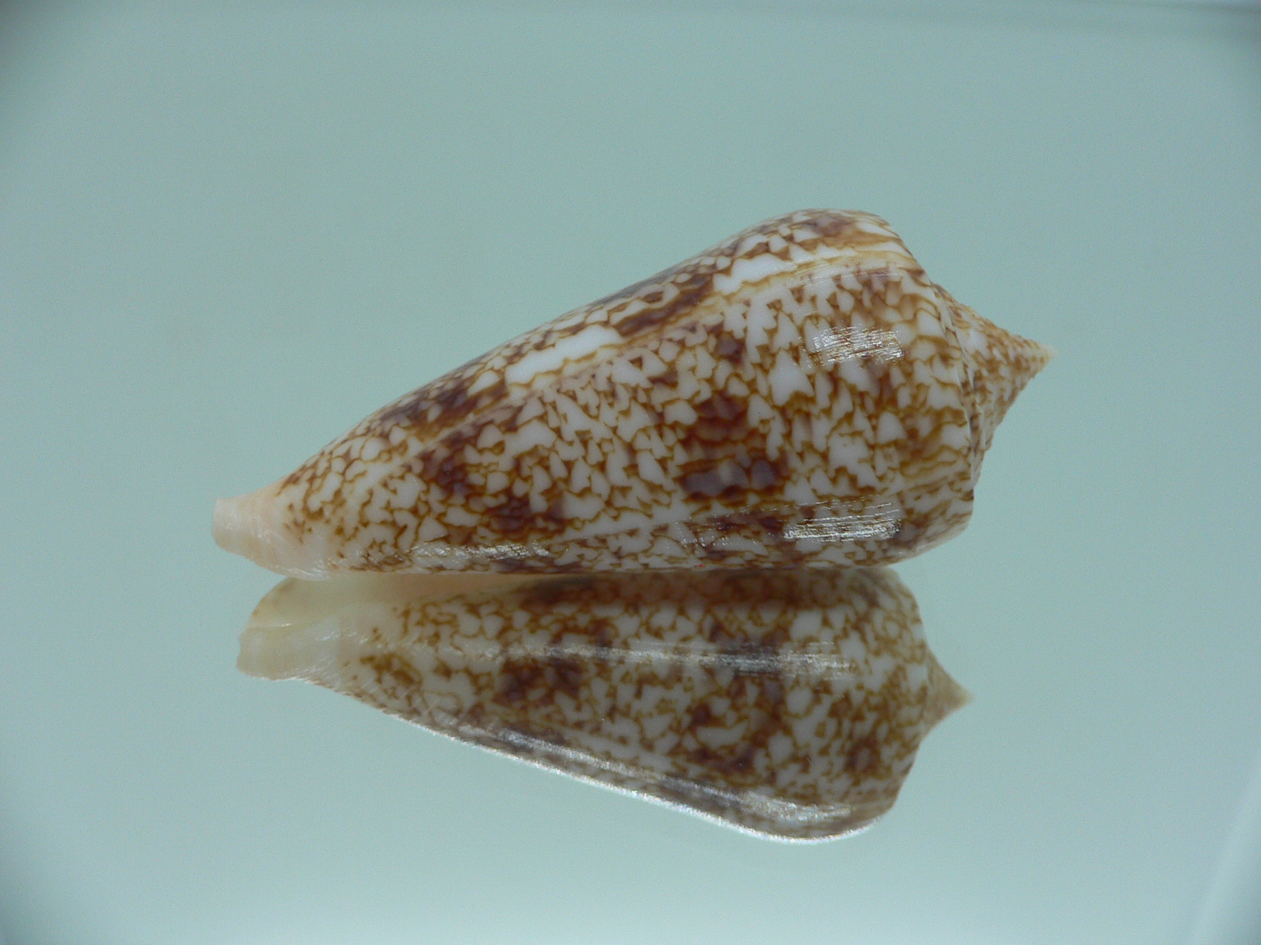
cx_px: 630
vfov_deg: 40.7
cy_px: 472
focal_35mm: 35
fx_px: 1275
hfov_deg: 52.6
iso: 80
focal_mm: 4.6
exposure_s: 1/60
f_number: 2.8
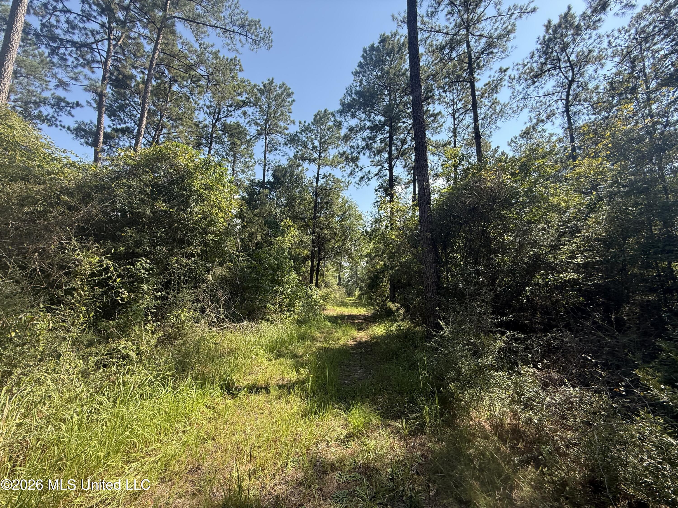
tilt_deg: +9.7
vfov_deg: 85.7
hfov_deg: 102.1
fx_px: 274
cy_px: 254
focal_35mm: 14
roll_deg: -2.0
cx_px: 339
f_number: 2.2
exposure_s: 1/535
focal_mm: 2.22
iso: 64
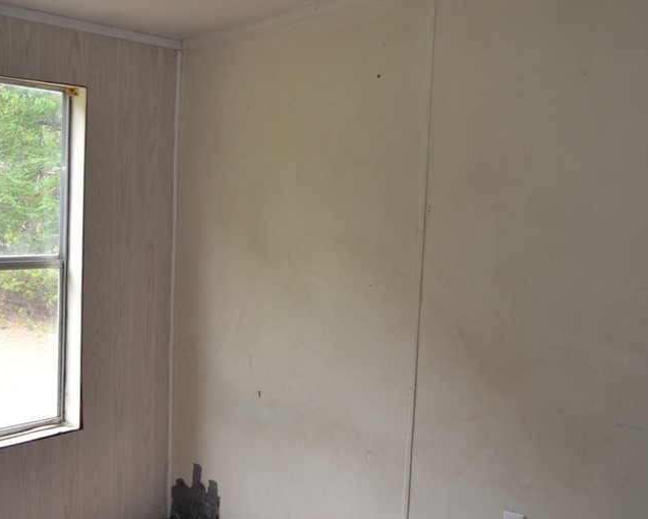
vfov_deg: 31.4
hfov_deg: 38.7
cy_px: 303
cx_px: 368
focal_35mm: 48
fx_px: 921
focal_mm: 20
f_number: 4
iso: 400
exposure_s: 1/125
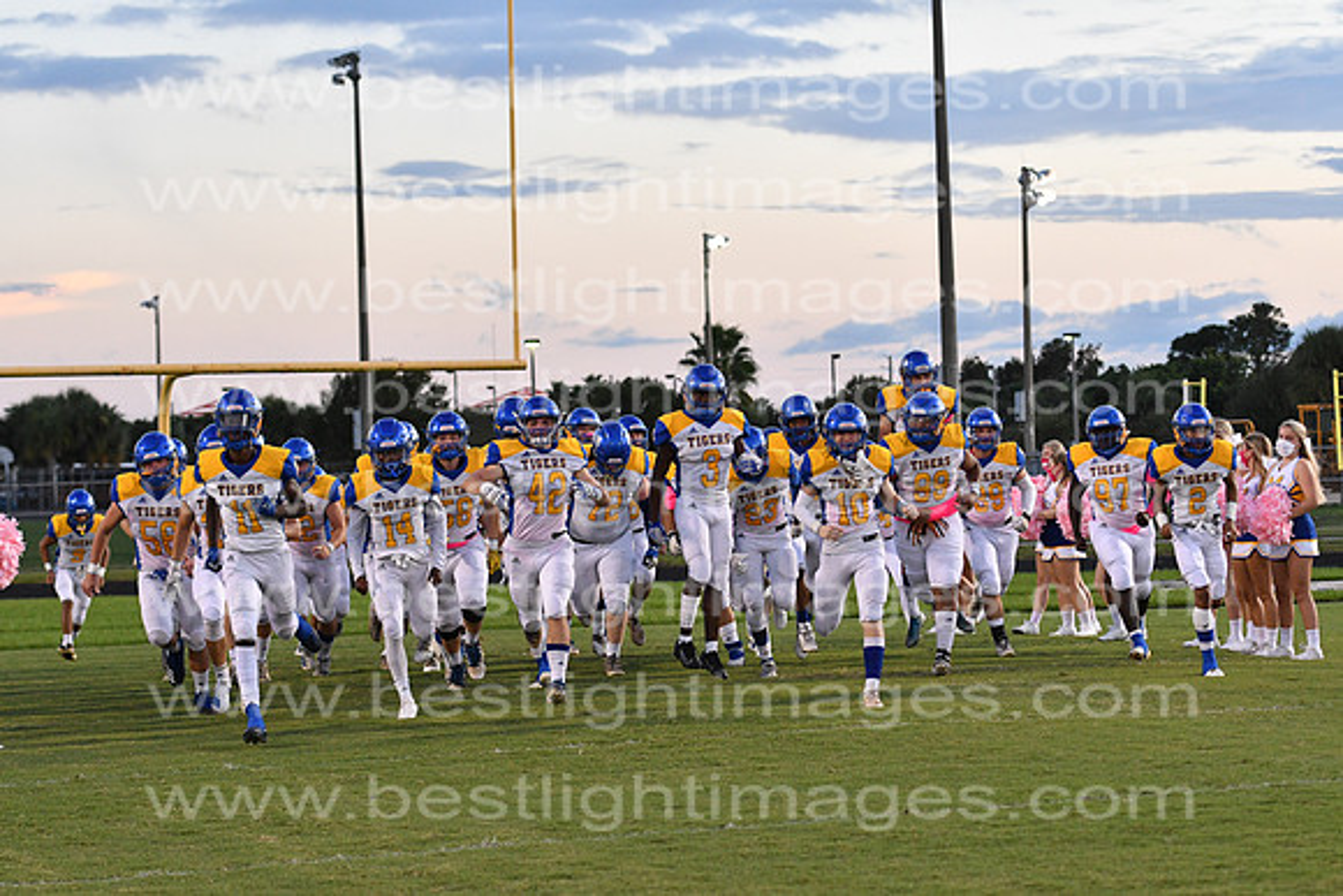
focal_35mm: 105
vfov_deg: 13.0
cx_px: 672
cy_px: 448
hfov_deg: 19.5
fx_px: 3918
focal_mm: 70
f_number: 4
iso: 1600
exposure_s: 1/800
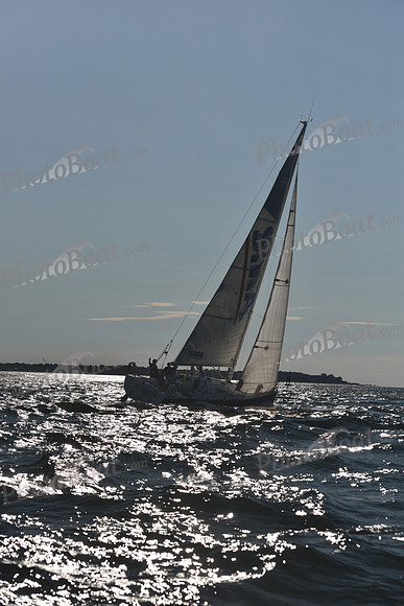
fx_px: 1447
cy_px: 303
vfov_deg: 23.6
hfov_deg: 15.9
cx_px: 202
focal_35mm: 86
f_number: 7.1
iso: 250
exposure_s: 1/3200
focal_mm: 86
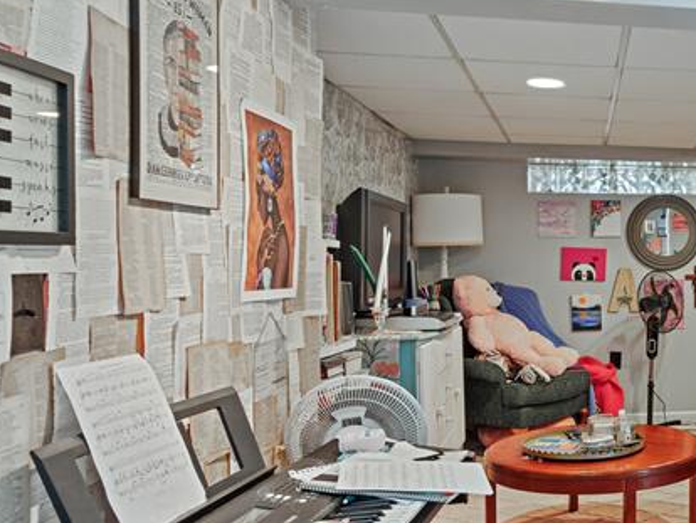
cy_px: 262
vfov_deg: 37.8
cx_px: 741
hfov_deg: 40.7
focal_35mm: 38
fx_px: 764
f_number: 7.1
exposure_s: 1/2
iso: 200
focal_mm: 16
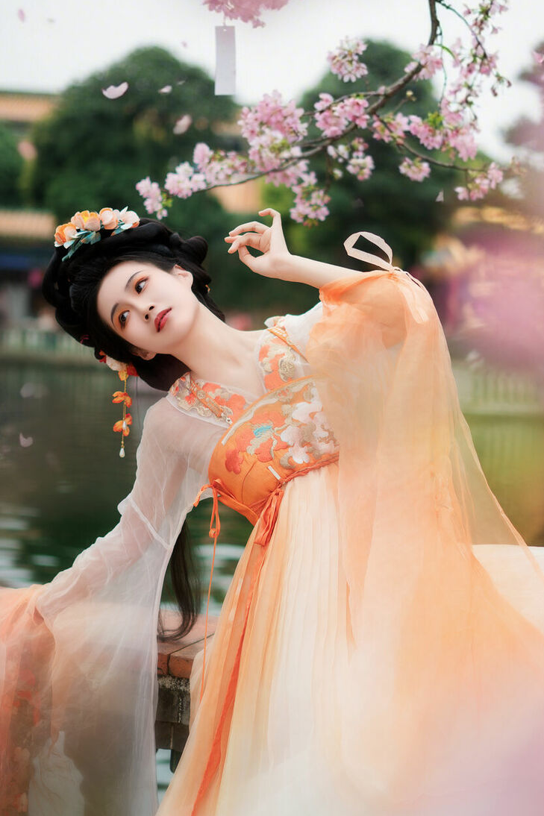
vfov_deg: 28.1
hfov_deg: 18.9
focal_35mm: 72
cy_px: 366
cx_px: 350
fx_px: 1632
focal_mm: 50
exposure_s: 1/320
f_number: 1.8
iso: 100
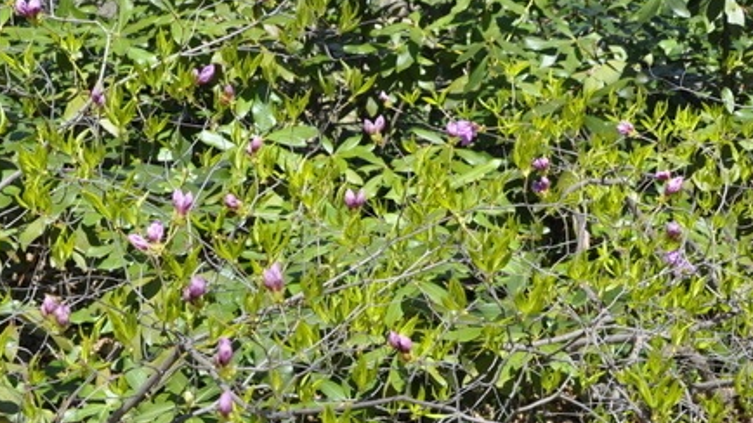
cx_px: 130
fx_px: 1617
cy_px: 244
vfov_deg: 14.9
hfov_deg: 25.7
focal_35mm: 81
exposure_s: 1/250
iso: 200
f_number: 8
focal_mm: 28
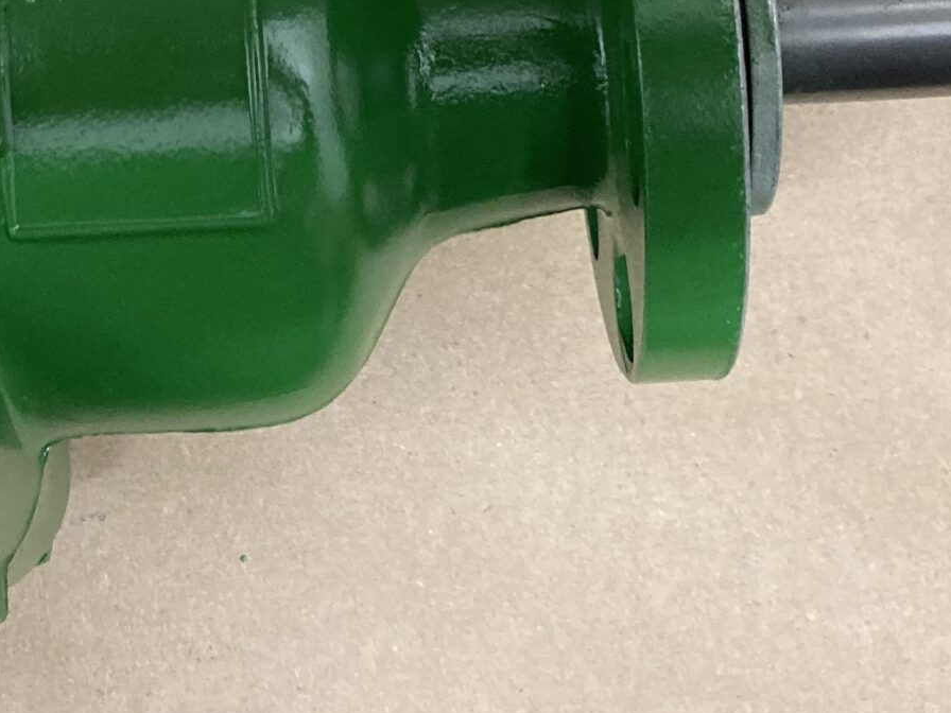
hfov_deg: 24.0
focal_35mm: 80
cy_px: -189
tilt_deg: -81.4
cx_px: 185
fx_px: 2198
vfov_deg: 17.4
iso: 250
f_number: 1.8
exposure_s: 1/60
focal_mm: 3.99
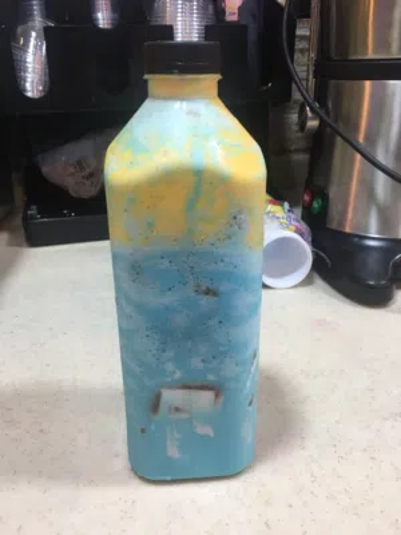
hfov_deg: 48.2
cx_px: 200
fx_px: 448
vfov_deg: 61.7
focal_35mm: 29
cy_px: 268
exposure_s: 1/30
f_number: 2.2
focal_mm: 4.15
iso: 64
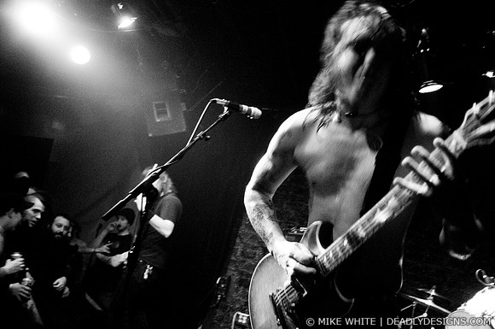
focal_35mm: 30
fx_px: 412
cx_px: 248
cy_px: 164
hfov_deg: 62.0
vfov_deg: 43.5
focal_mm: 20
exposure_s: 1/50
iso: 1250
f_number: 2.8
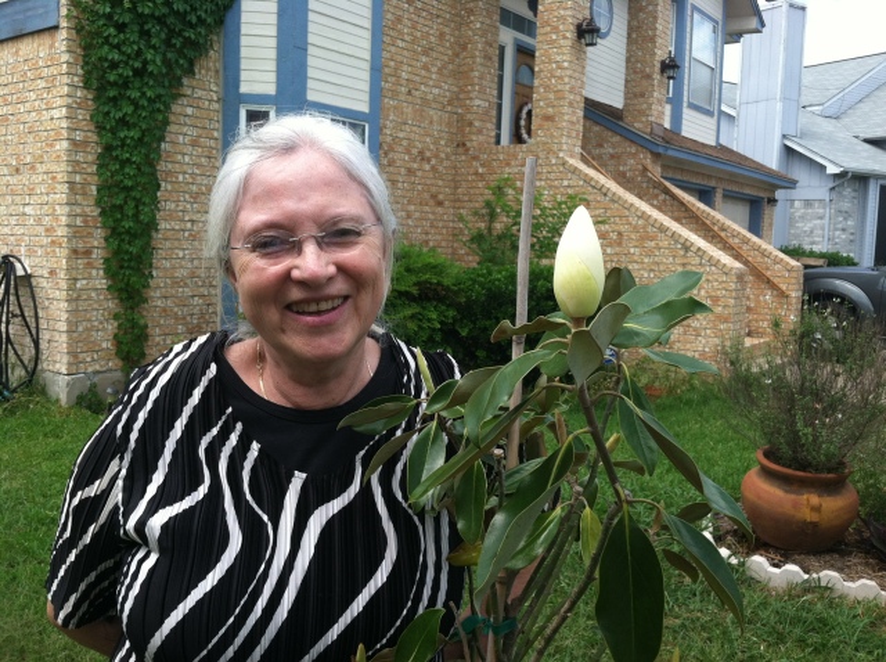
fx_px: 894
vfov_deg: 40.6
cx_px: 443
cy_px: 331
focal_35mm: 35
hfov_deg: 52.7
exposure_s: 1/429
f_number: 2.8
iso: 80
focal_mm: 3.85
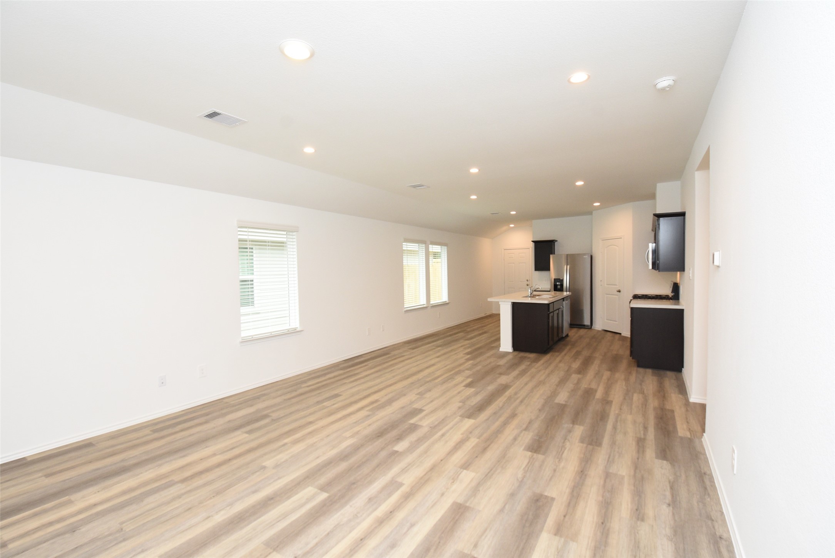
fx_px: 348
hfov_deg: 100.4
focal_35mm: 15
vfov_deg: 77.4
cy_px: 279
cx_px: 418
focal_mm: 10
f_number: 7.1
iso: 800
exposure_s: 1/60
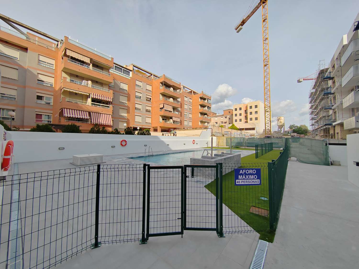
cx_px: 180
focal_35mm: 13
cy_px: 134
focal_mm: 2.16
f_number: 2.2
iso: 100
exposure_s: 1/1200
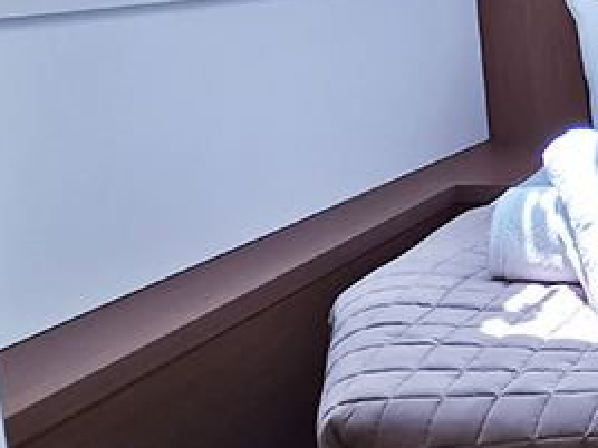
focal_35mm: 65
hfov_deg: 23.3
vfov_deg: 22.3
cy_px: 98
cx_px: 919
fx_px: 1123
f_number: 2.2
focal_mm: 2.23
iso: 80
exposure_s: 1/100
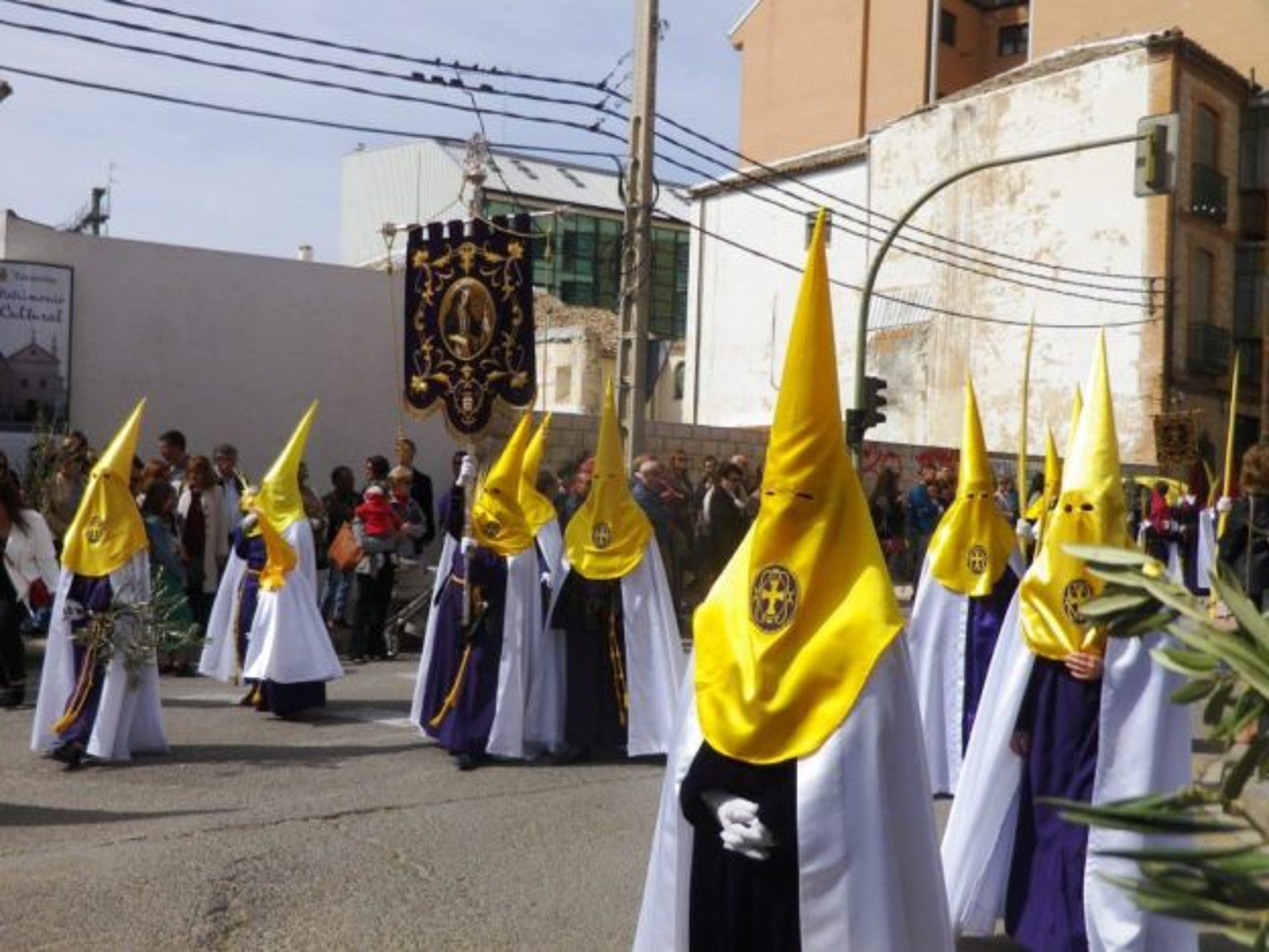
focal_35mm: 39
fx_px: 1430
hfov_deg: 47.9
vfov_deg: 36.8
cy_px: 476
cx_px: 634
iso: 80
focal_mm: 7
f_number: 4
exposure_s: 1/1250
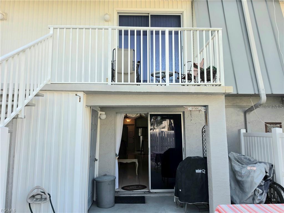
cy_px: 106
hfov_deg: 73.9
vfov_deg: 58.9
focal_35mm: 23
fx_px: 189
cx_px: 142
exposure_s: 1/192
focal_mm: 6.5
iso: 10
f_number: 1.4
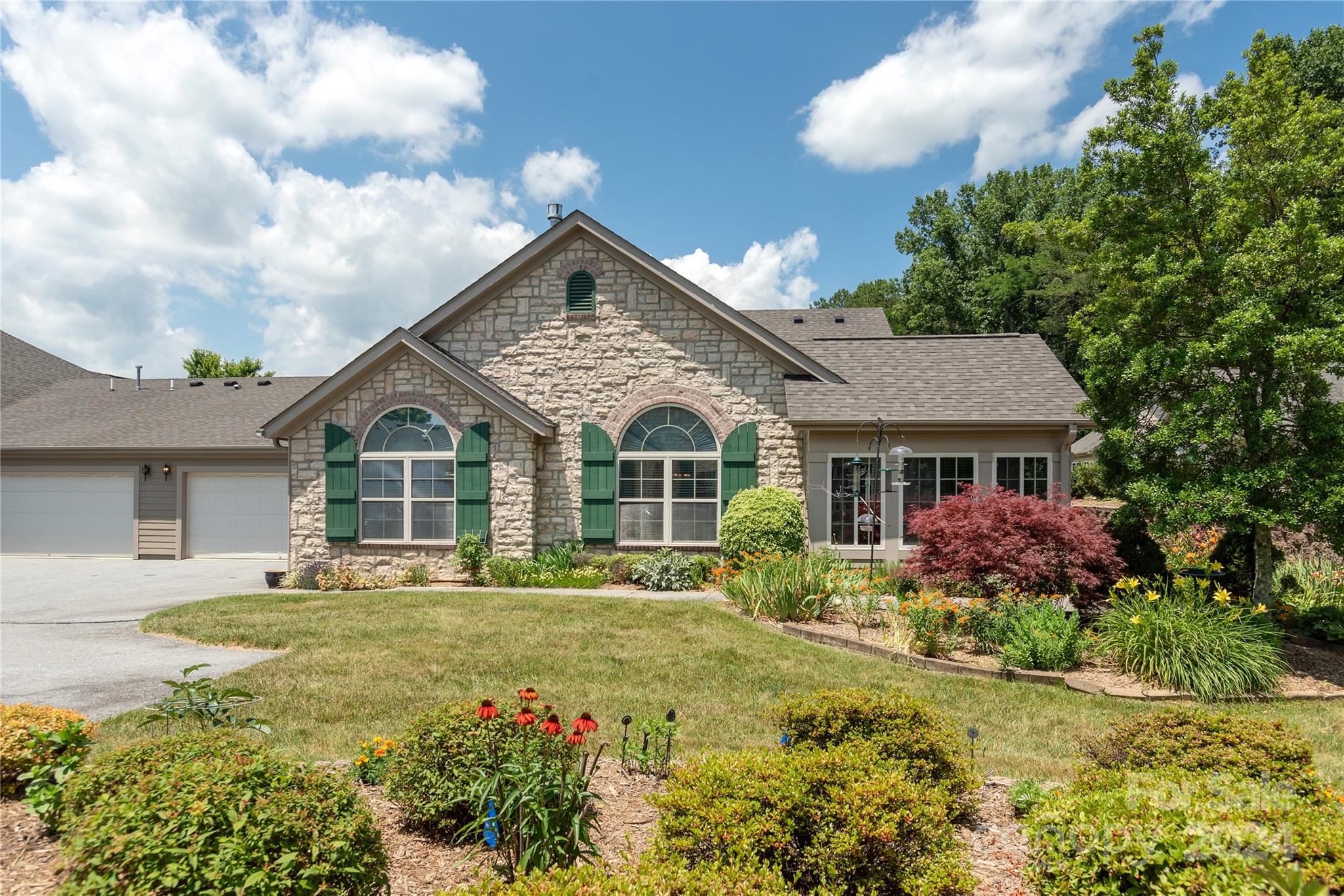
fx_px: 747
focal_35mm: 20
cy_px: 448
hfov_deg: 84.0
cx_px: 672
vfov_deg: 61.9
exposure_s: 1/2000
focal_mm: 20
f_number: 7.1
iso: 320
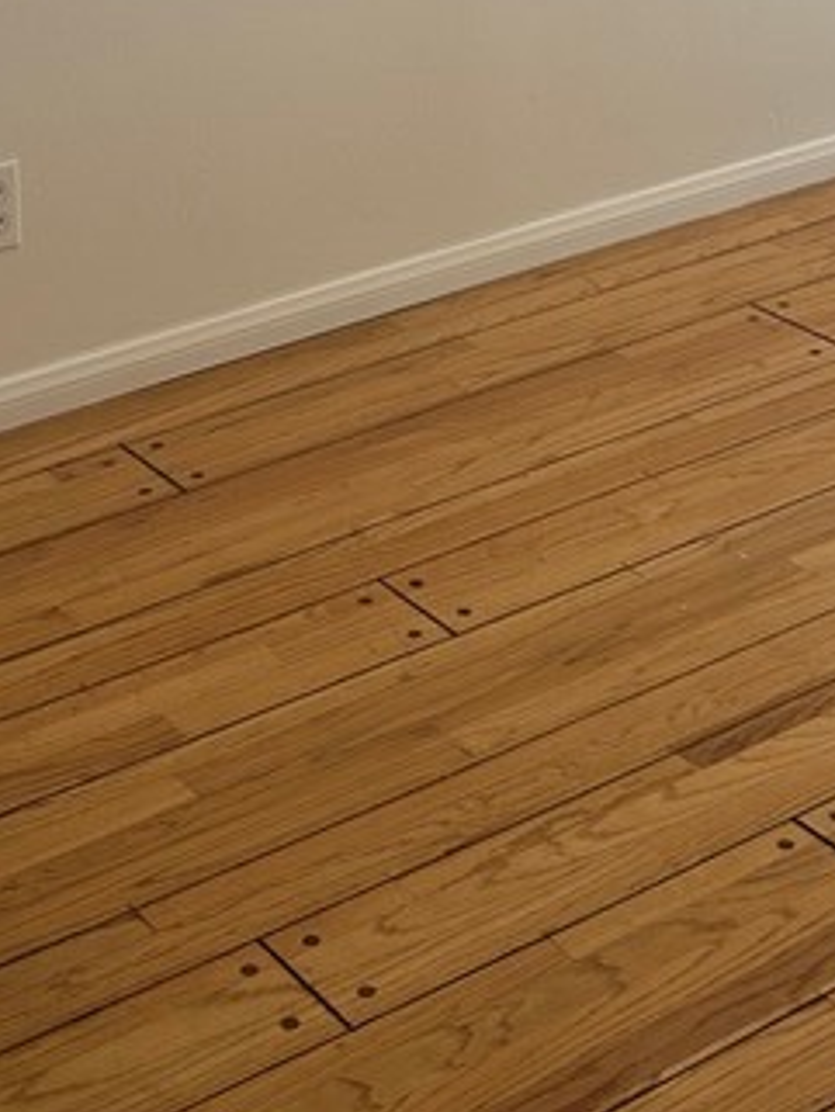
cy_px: -215
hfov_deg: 17.8
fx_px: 2668
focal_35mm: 83
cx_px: 381
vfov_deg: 21.8
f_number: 1.5
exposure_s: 1/177
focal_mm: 5.7
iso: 40
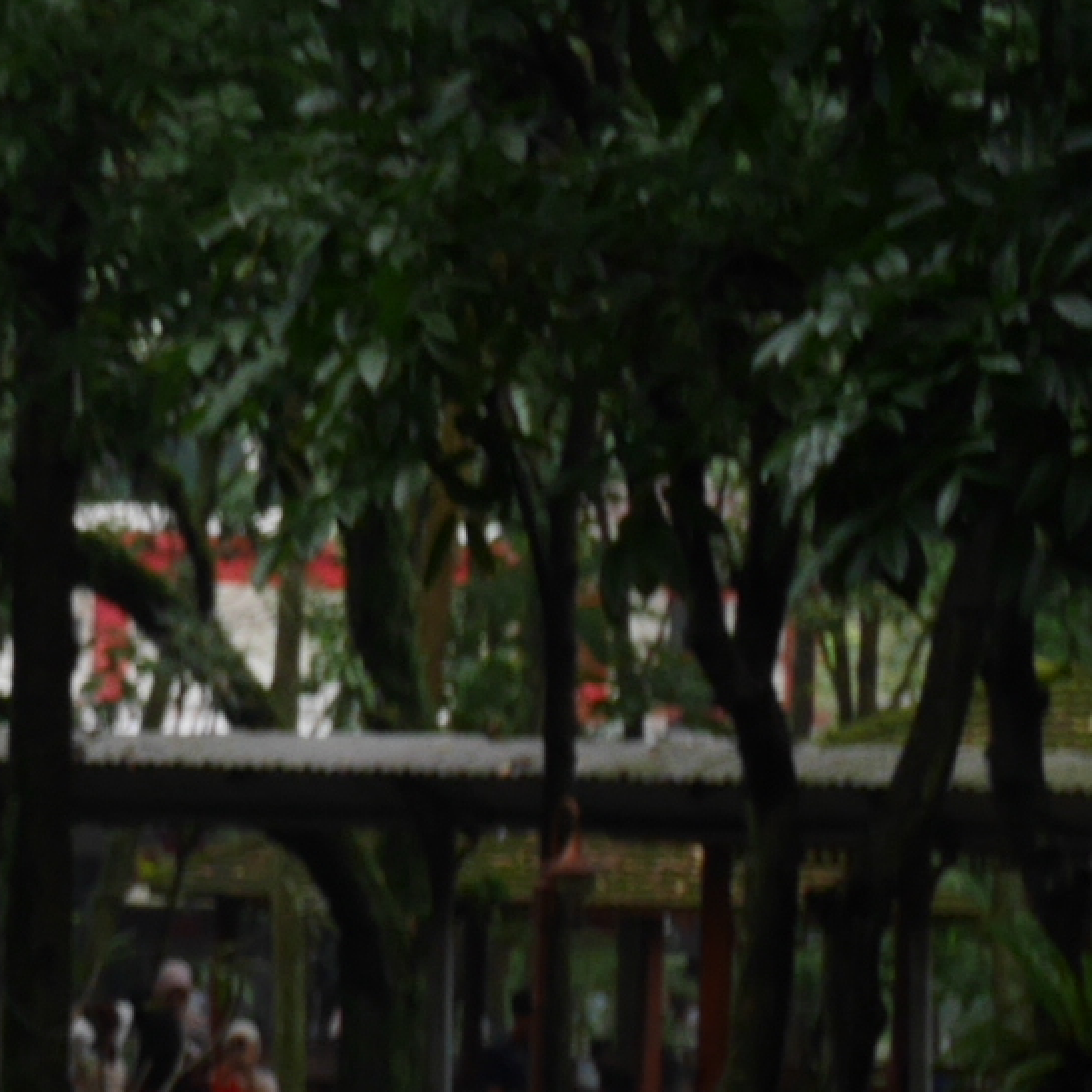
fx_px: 7816
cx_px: -1592
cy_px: 763
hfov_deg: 7.4
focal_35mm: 219
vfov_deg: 8.0
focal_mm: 21
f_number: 5.6
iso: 200
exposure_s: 1/125
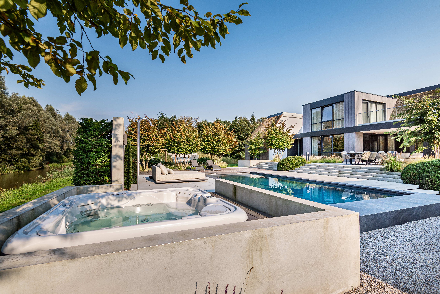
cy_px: 147
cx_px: 220
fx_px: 196
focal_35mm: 16
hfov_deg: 96.7
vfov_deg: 73.8
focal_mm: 16
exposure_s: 1/1250
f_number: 8
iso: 200
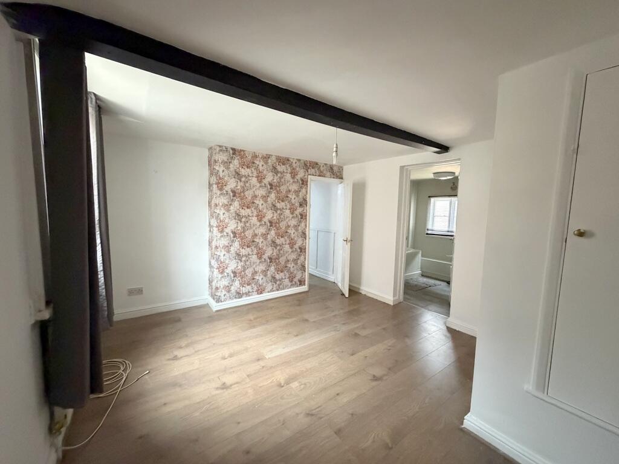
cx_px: 310
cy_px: 232
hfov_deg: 102.1
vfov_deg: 85.7
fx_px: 250
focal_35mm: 14
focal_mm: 2.22
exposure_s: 1/60
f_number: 2.2
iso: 1250
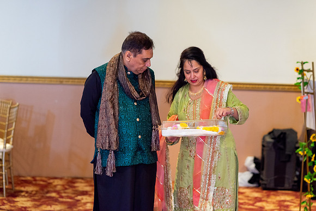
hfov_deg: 23.9
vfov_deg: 16.1
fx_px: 746
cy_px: 106
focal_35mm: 85
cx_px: 158
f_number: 2.8
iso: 1000
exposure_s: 1/160
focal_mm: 85
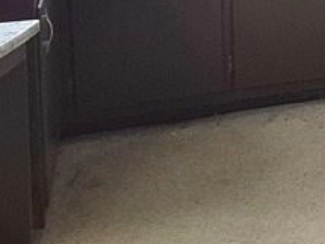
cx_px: 461
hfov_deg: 20.0
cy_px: -167
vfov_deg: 15.1
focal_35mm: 87
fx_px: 816
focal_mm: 1.74
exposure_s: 1/100
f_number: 2.2
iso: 125
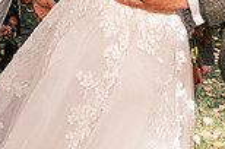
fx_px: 636
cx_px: 149
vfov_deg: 12.4
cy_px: -106
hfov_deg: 20.0
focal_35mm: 102
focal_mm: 18
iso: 160
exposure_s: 1/125
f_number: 4
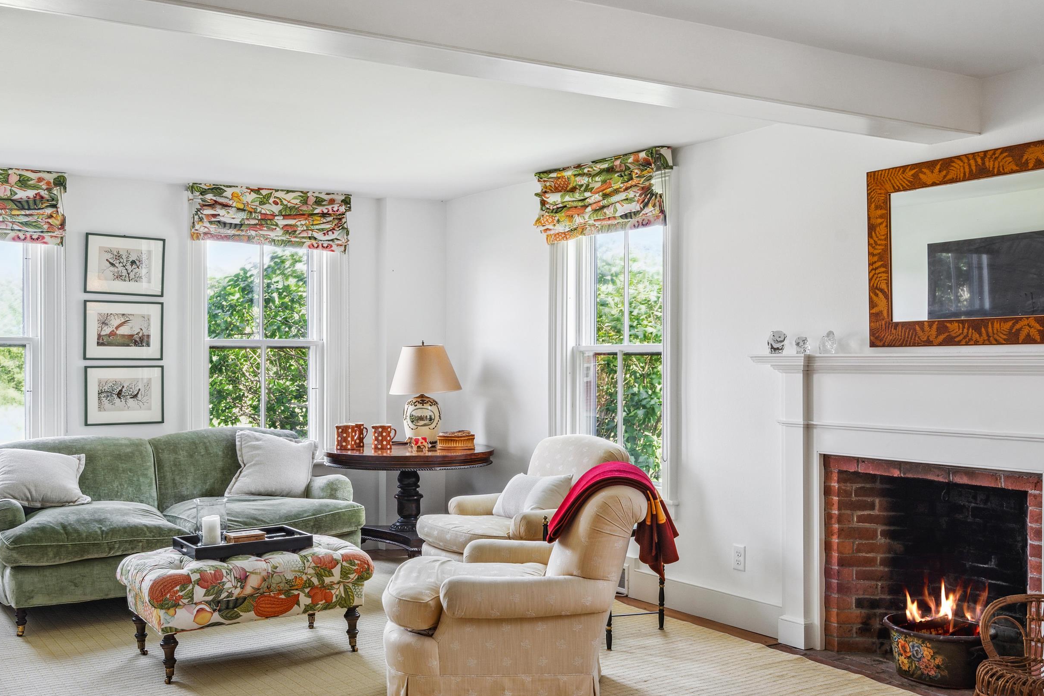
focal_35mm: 38
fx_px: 1102
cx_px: 472
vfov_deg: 35.0
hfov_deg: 50.6
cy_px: 384
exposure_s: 1/10
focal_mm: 30
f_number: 8
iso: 320
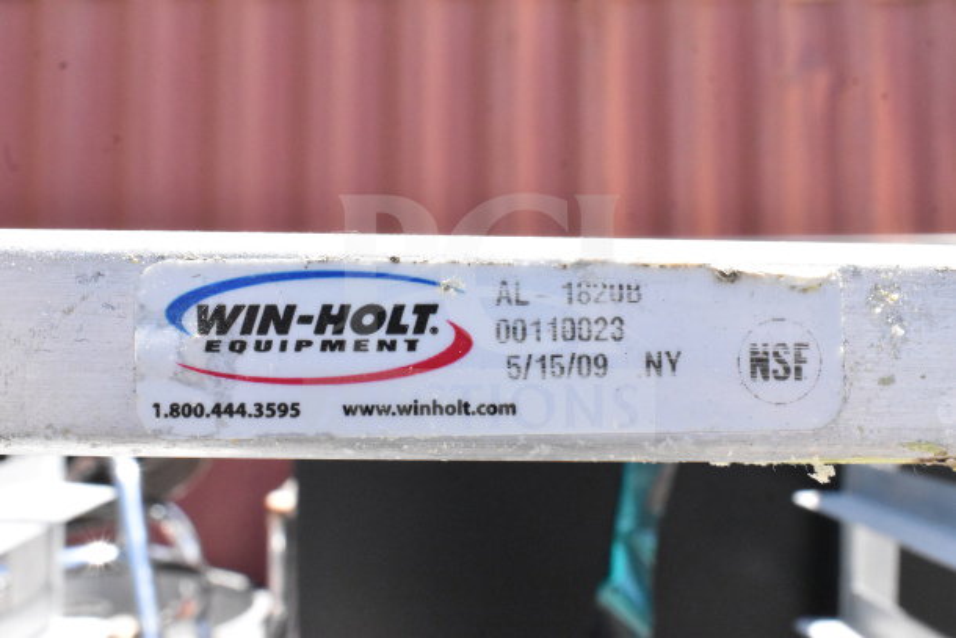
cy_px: 319
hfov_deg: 45.0
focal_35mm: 44
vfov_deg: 30.9
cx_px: 478
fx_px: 1155
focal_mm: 29
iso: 6400
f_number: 18
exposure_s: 1/1250
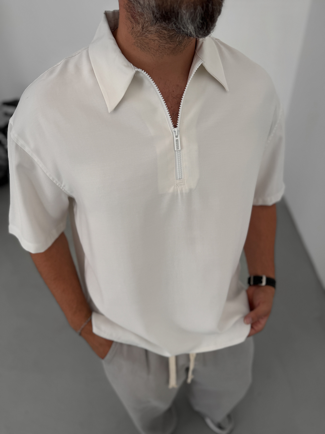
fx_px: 300
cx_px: 162
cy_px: 217
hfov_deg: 56.8
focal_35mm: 24
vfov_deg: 71.6
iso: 100
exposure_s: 1/120
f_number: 1.8
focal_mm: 6.76
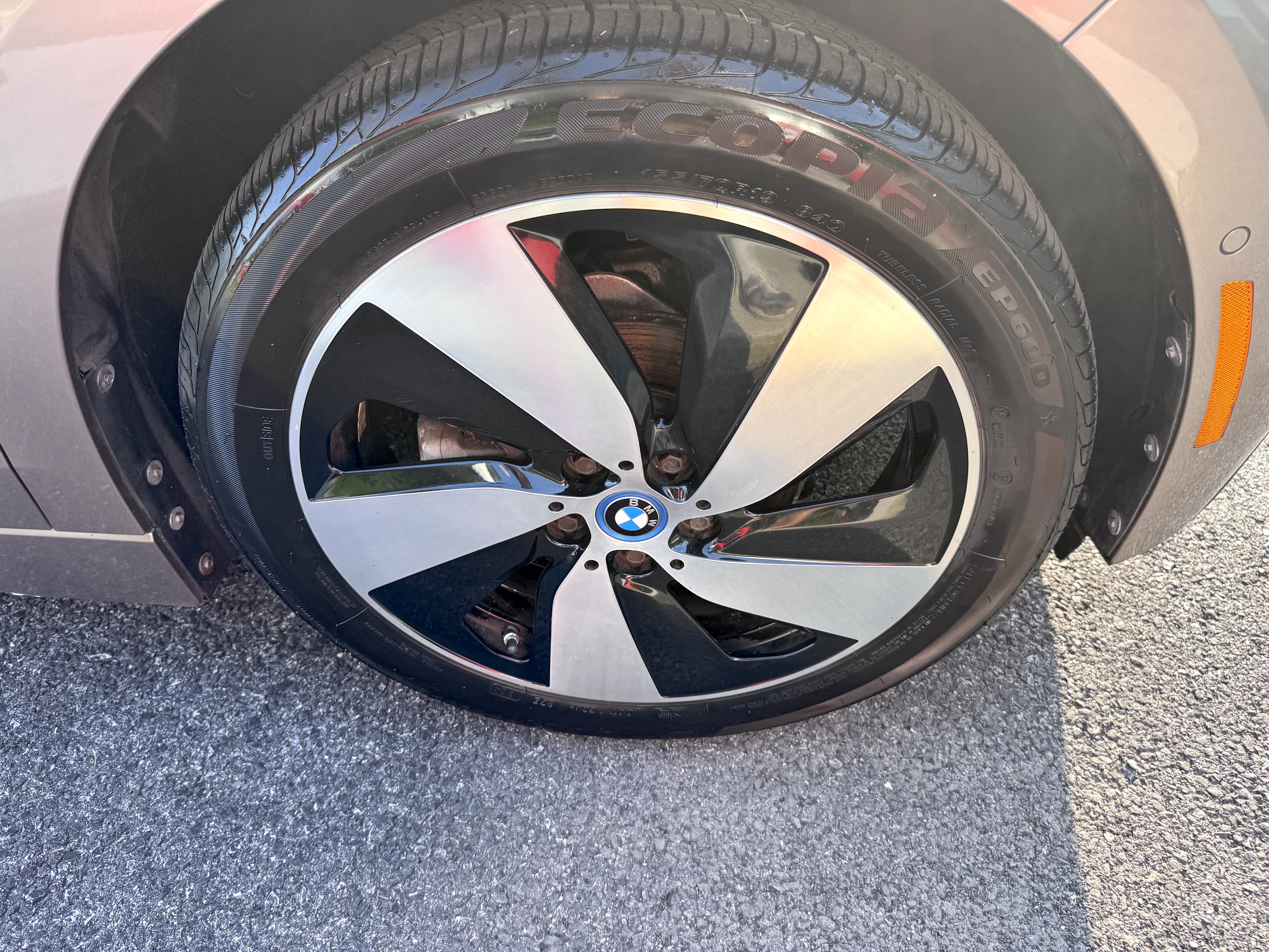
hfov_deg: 71.6
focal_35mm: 24
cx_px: 634
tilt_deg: -41.4
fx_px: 880
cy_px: 476
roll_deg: +2.2
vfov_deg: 56.8
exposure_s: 1/262
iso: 80
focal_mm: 6.76
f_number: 1.78
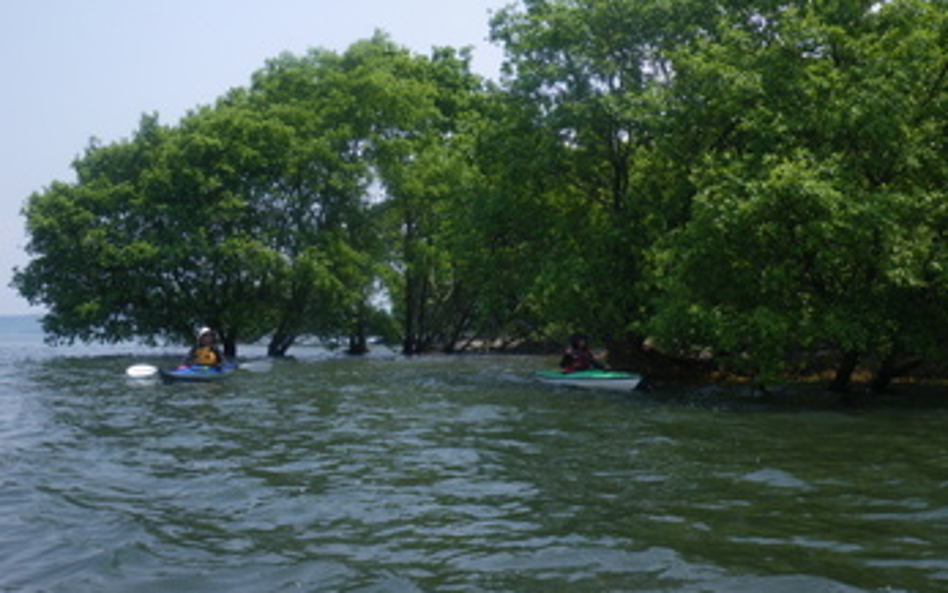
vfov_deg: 28.6
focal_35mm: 45
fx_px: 1163
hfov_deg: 44.4
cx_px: 475
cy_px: 245
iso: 50
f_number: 5
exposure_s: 1/200
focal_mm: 7.5
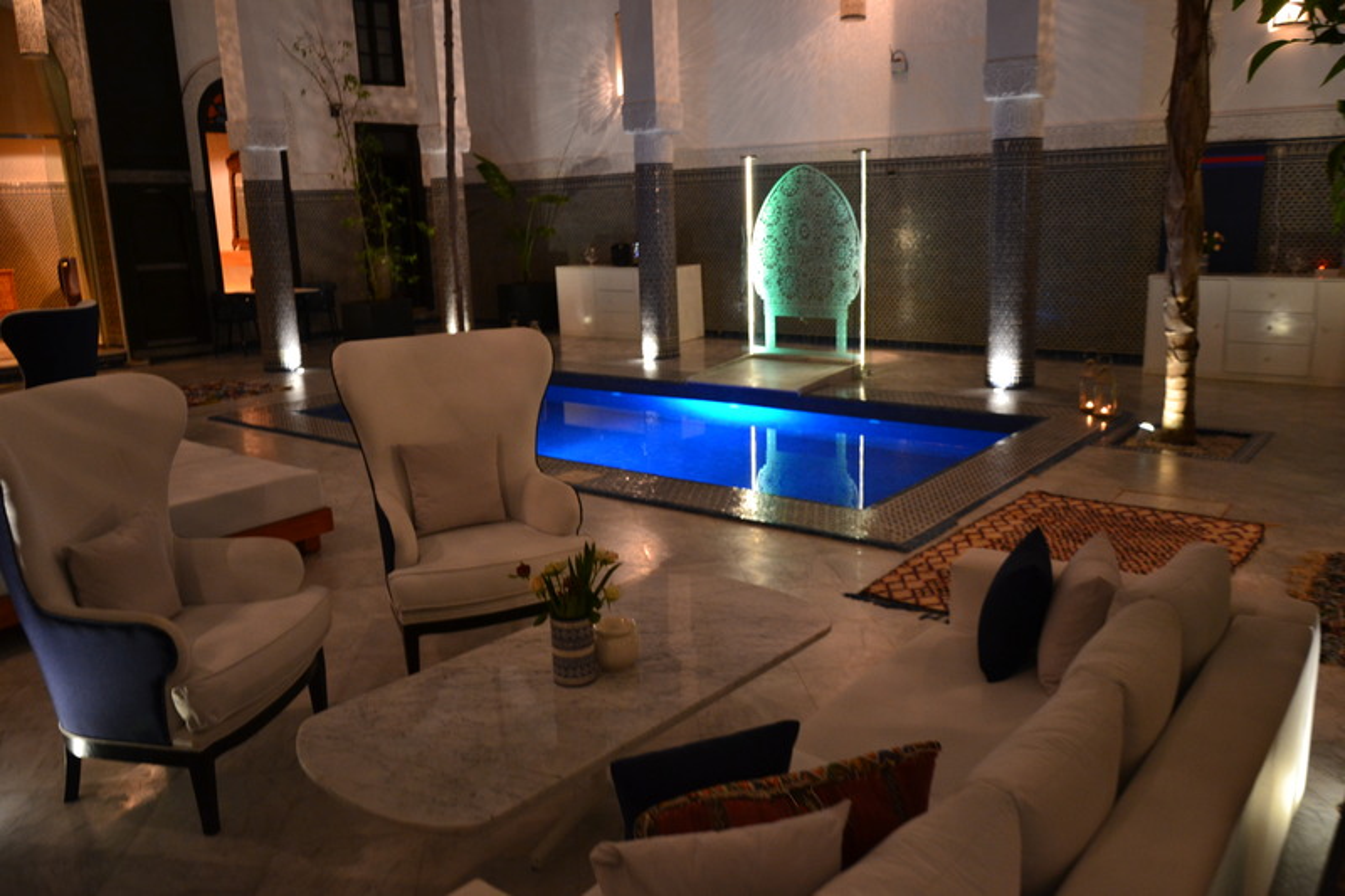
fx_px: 1008
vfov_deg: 47.9
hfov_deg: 67.4
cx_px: 672
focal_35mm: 27
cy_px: 448
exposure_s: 1/4
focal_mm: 18
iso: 800
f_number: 3.5
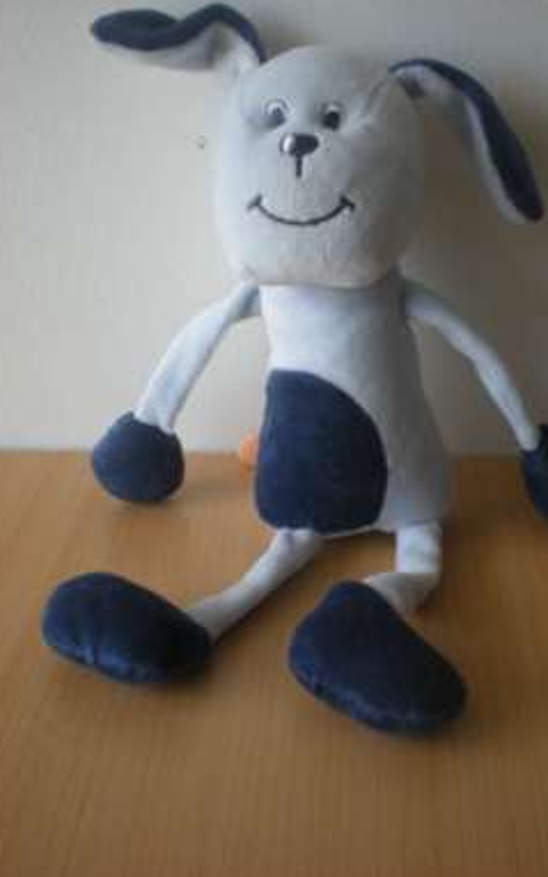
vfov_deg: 48.2
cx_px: 319
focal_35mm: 41
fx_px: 981
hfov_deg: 31.2
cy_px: 433
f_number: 3.1
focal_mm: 6.3
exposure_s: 1/60.7
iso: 68
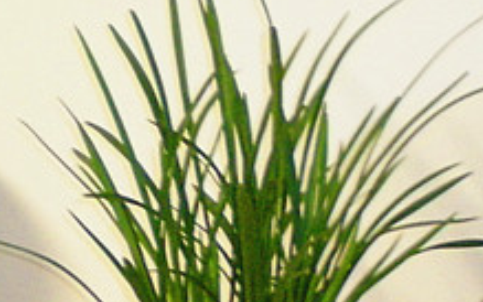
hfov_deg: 14.0
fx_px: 1936
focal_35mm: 147
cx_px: 483
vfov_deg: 8.8
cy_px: 414
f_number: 3.1
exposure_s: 1/9.8
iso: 400
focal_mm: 6.3
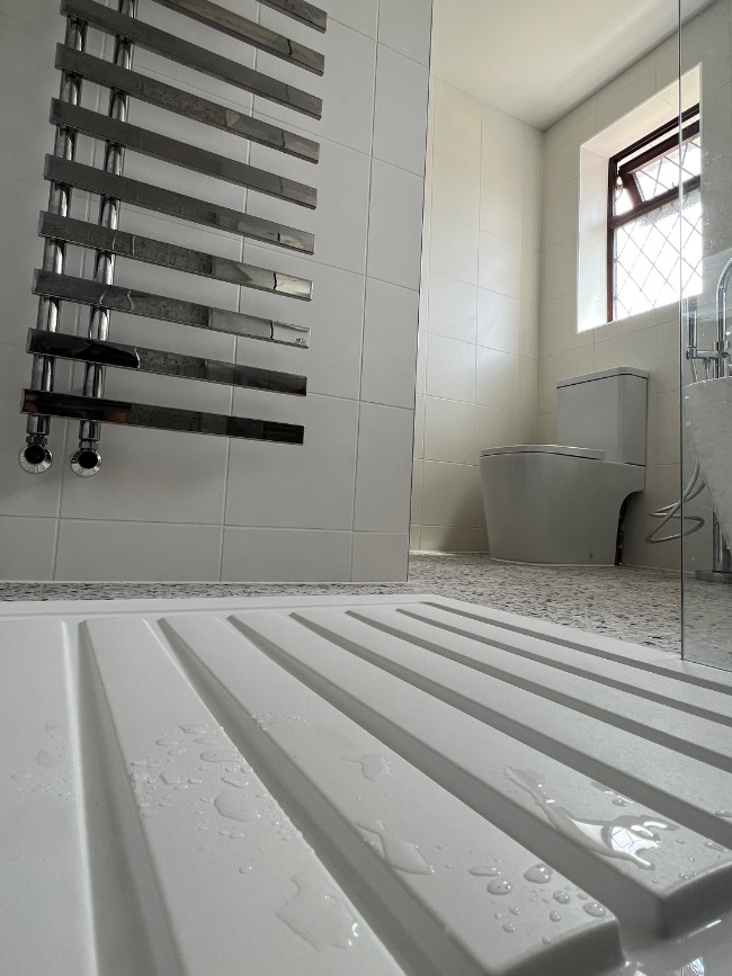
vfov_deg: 87.7
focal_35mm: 18
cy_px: 467
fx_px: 508
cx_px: 329
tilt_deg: +4.7
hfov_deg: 71.4
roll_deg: -3.3
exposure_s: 1/99
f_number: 1.8
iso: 40
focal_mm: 1.57
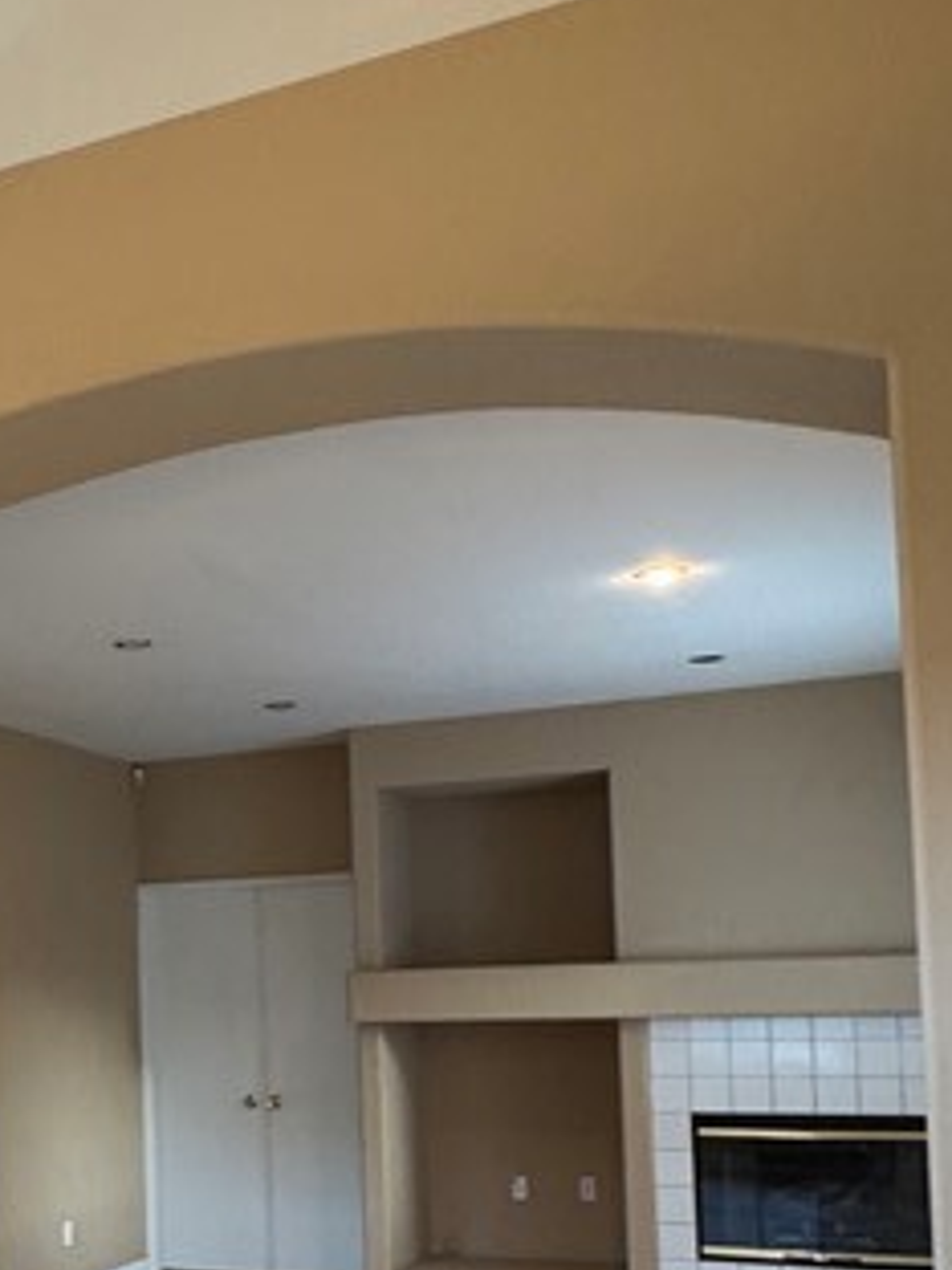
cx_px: -45
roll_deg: +1.5
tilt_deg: +2.8
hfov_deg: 29.1
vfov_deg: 40.4
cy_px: 912
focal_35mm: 46
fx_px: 1687
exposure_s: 1/60
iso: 250
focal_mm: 2.22
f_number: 2.2
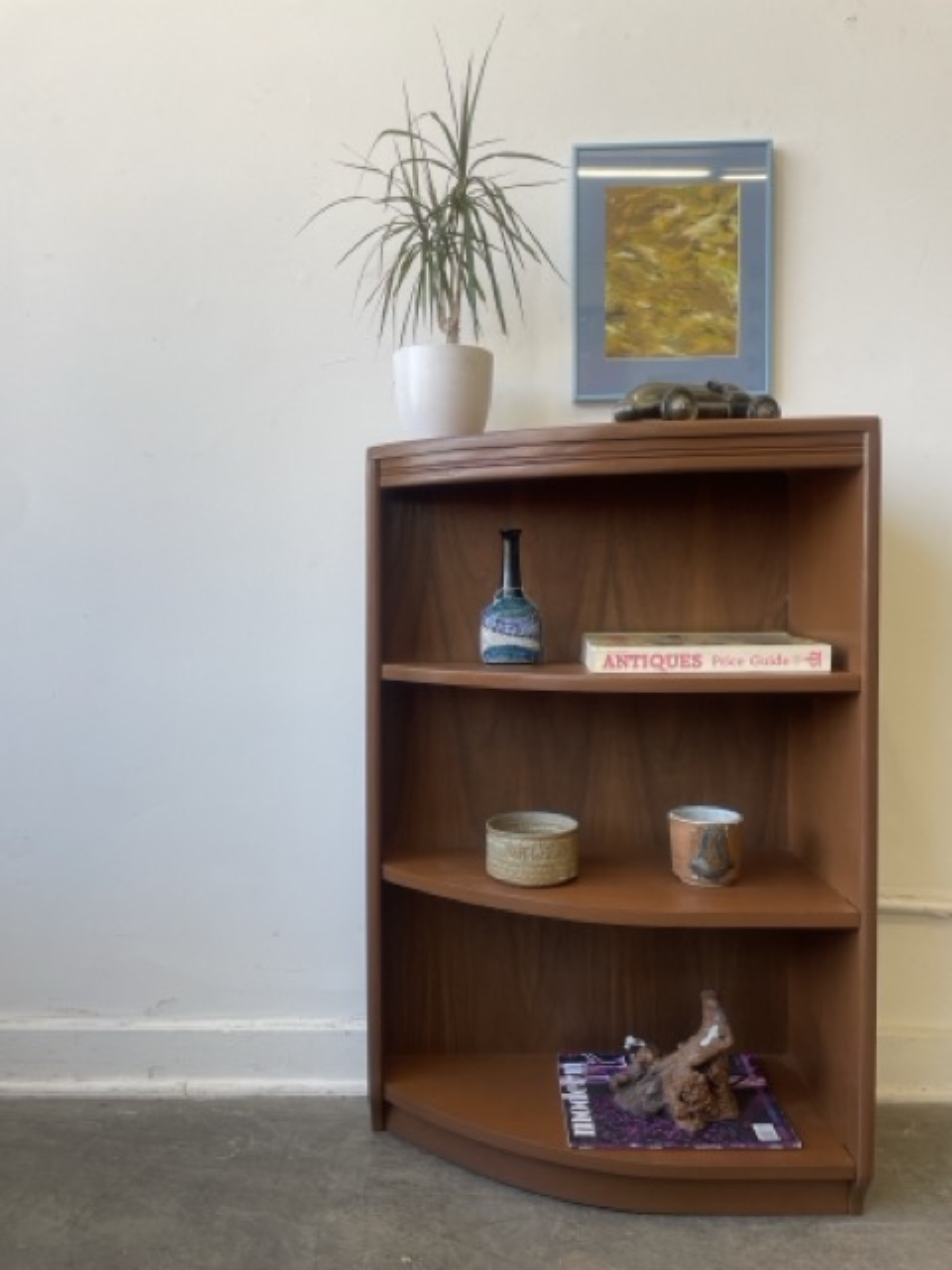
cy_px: 635
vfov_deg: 67.3
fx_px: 953
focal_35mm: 26
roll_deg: +0.5
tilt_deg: -2.0
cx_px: 476
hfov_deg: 53.1
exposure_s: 1/120
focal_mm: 4.2
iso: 40
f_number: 1.6
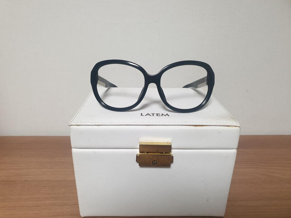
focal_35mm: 26
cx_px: 146
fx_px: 219
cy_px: 109
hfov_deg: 67.3
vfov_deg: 53.1
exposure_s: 1/40
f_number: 2.4
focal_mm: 4.3
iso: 320
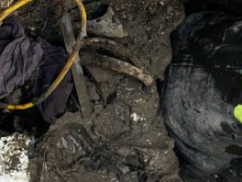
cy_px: 181
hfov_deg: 19.5
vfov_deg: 15.6
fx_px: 650
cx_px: 312
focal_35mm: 93
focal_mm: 6.86
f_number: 1.78
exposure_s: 1/121
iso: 64
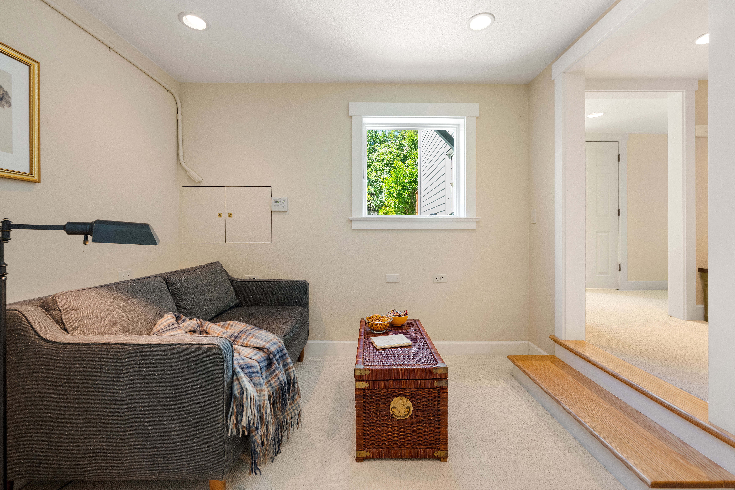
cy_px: 245
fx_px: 296
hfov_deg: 102.3
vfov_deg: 79.2
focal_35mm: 14
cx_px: 368
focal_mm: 14.5
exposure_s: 1/6
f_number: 6.3
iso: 400
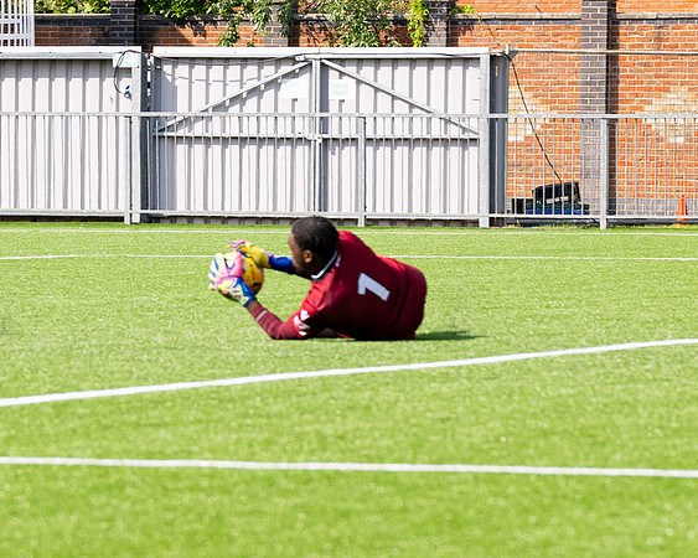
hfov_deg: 6.3
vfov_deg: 5.0
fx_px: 6336
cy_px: 351
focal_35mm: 307
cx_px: -103
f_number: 4
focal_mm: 86
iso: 200
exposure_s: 1/2000
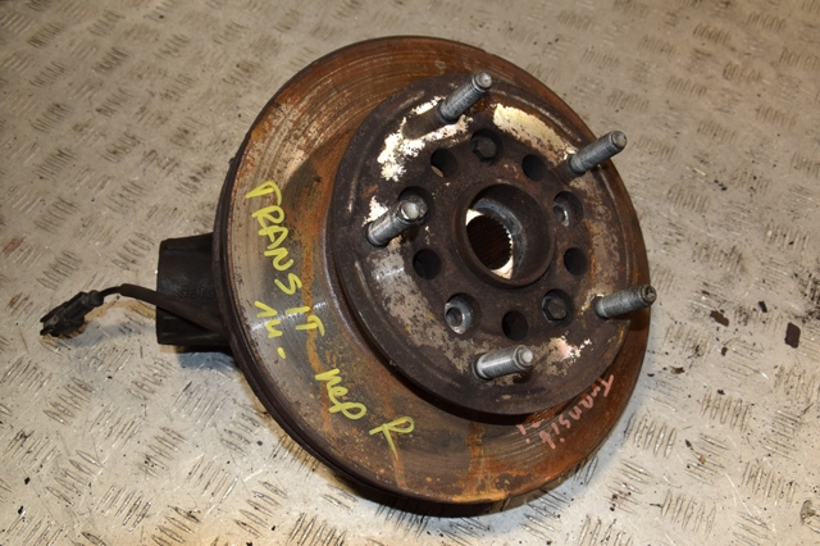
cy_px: 273
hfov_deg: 57.2
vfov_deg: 39.9
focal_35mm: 33
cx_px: 410
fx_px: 751
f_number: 8
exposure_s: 1/200
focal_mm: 22
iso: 800
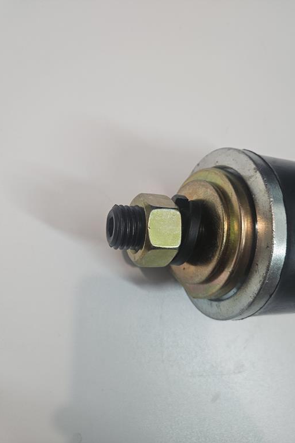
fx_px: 295
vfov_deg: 73.7
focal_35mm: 24
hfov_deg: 53.1
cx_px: 156
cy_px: 222
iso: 200
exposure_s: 1/100
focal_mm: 5.4
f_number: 1.8
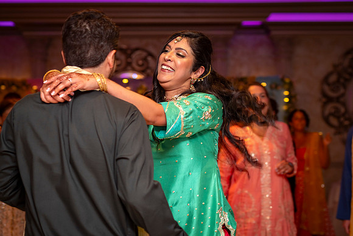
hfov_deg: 22.9
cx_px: 177
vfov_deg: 15.4
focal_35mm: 89
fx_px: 872
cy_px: 117
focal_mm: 85
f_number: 4
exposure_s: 1/100
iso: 640
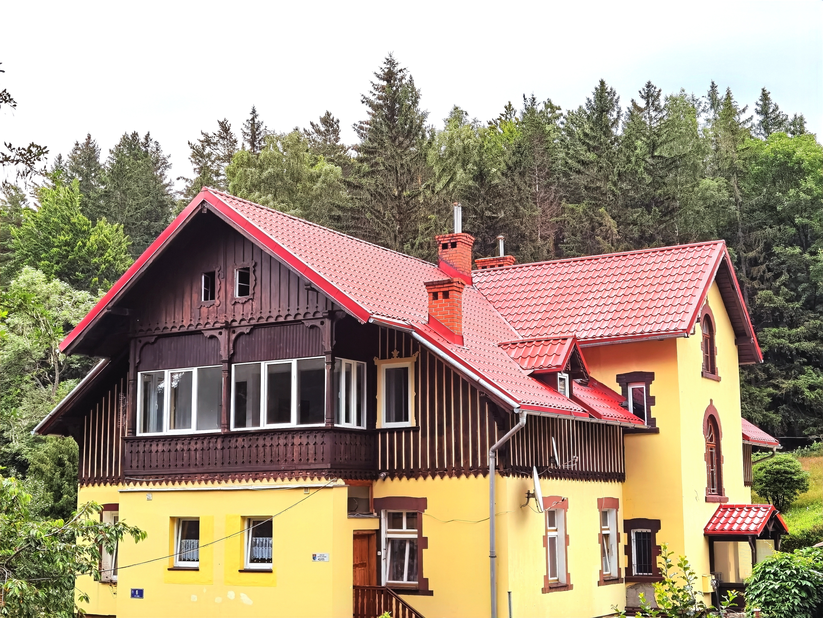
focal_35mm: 52
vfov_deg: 28.0
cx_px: 412
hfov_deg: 36.8
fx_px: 1236
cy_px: 309
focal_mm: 6.71
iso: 50
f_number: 1.9
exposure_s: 1/509
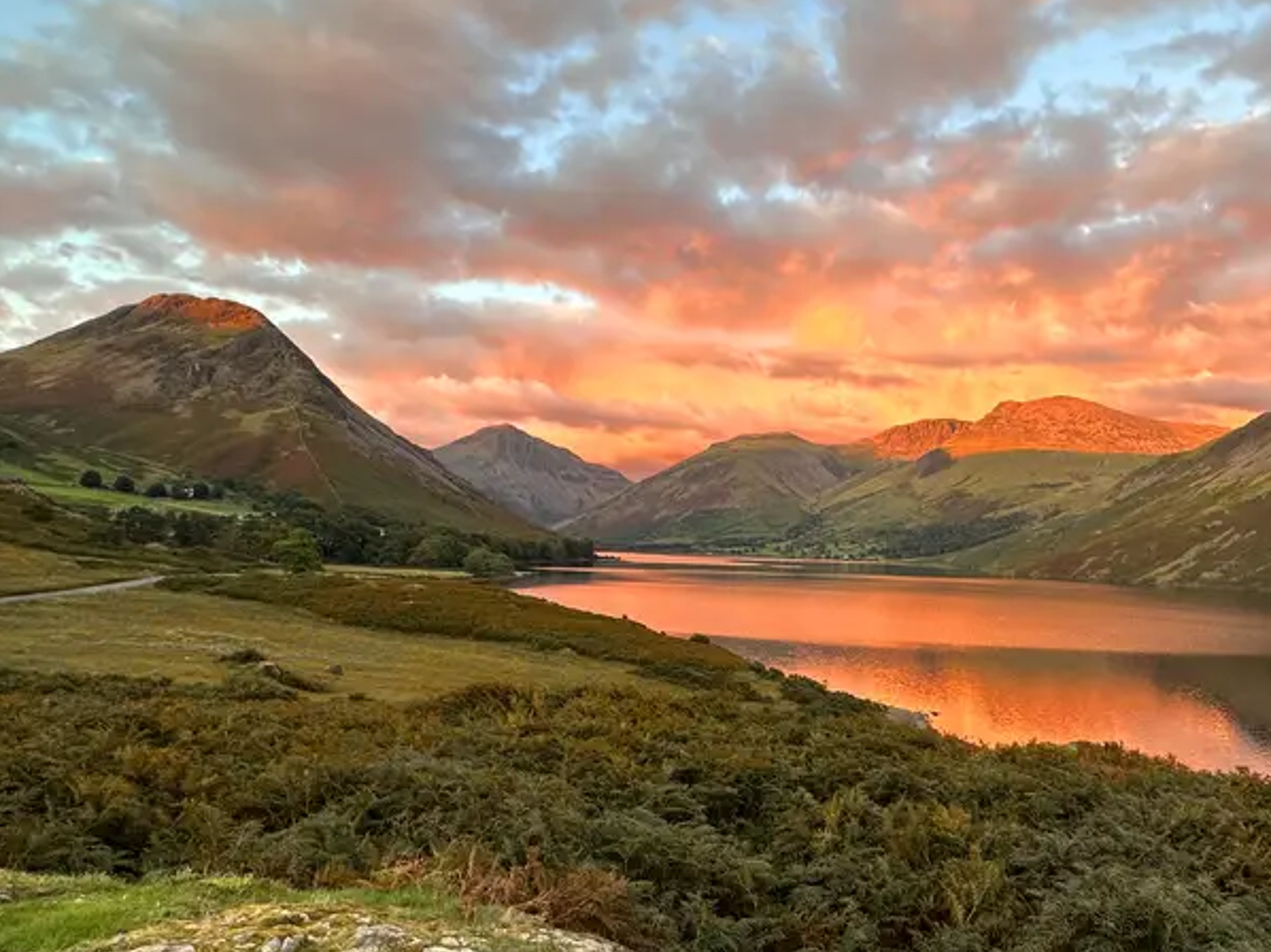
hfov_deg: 67.7
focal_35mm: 25
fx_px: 918
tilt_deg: +4.4
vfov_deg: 54.8
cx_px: 834
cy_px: 470
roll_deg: -1.9
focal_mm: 2.22
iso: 64
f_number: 2.2
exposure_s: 1/99
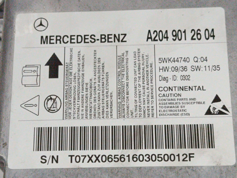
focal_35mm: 90
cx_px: 118
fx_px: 616
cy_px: 89
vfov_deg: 16.4
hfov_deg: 21.8
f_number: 1.7
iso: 811
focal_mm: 5.24
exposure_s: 1/100
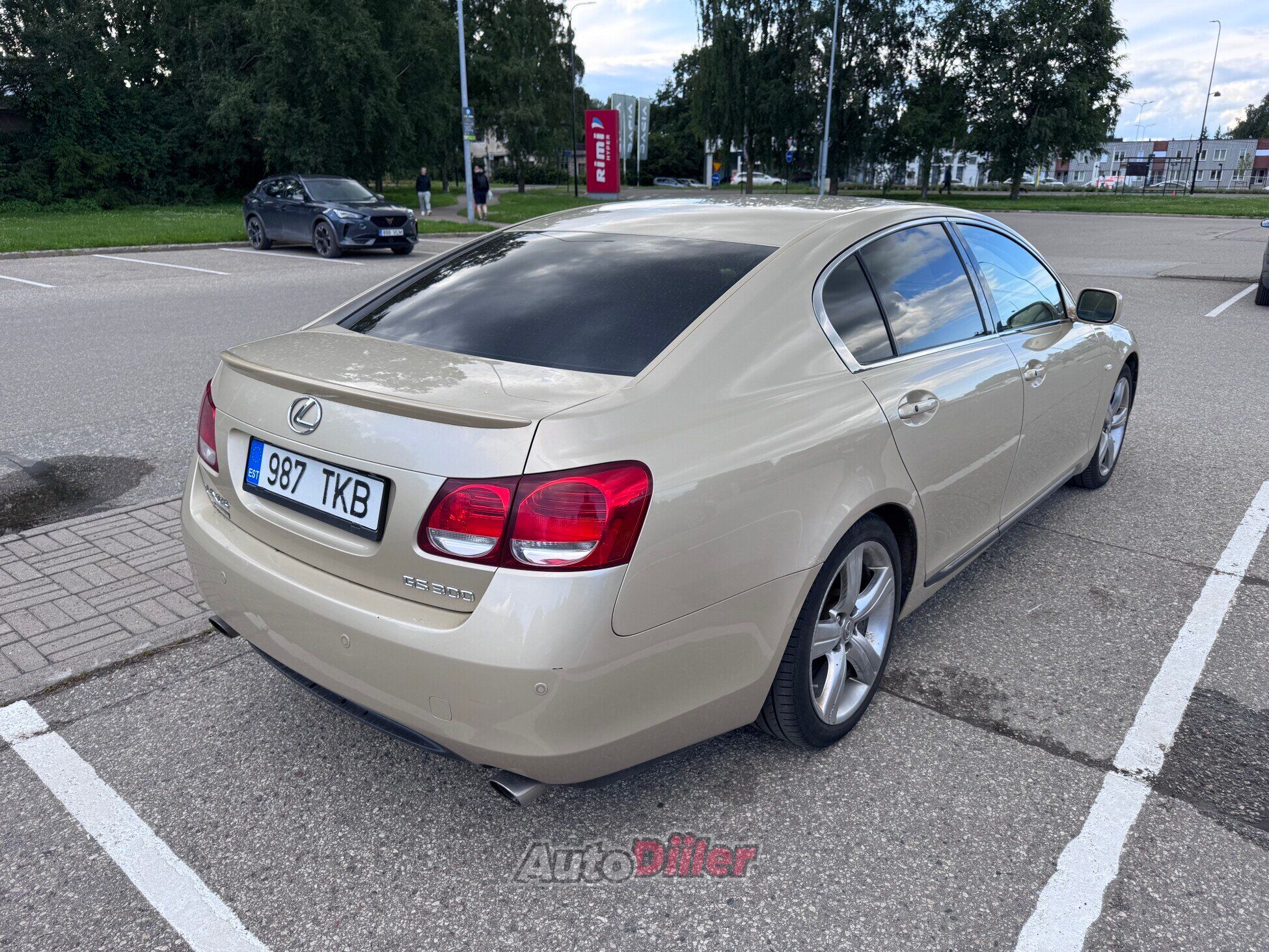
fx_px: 880
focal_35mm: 24
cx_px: 634
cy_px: 476
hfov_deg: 71.6
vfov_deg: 56.8
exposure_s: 1/966
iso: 80
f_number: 1.78
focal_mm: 6.76
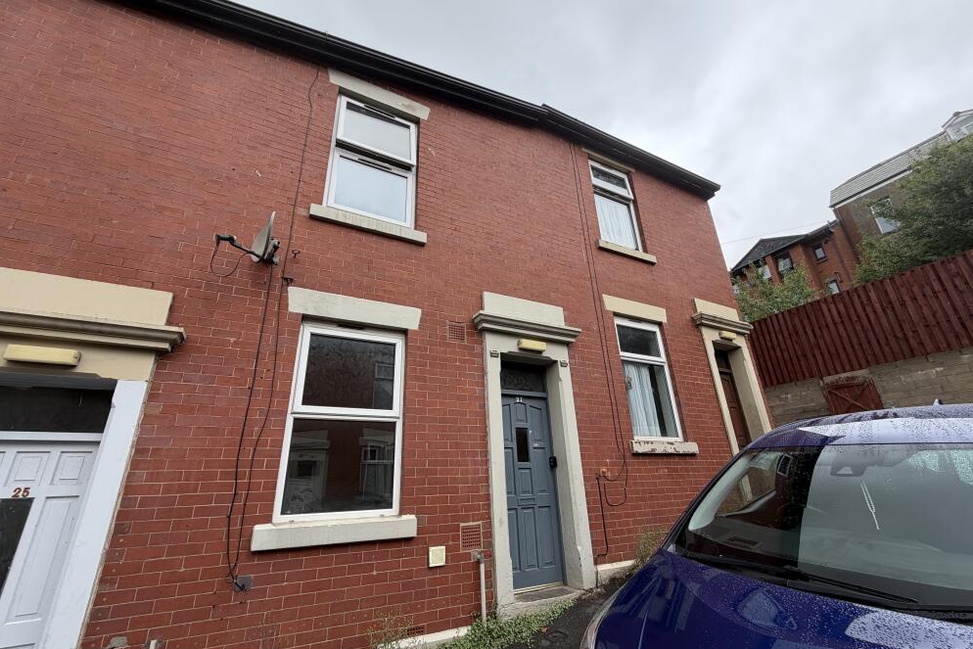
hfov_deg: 100.4
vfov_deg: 77.3
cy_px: 329
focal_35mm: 15
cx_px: 477
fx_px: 405
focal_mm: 2.22
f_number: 2.2
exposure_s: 1/502
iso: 50
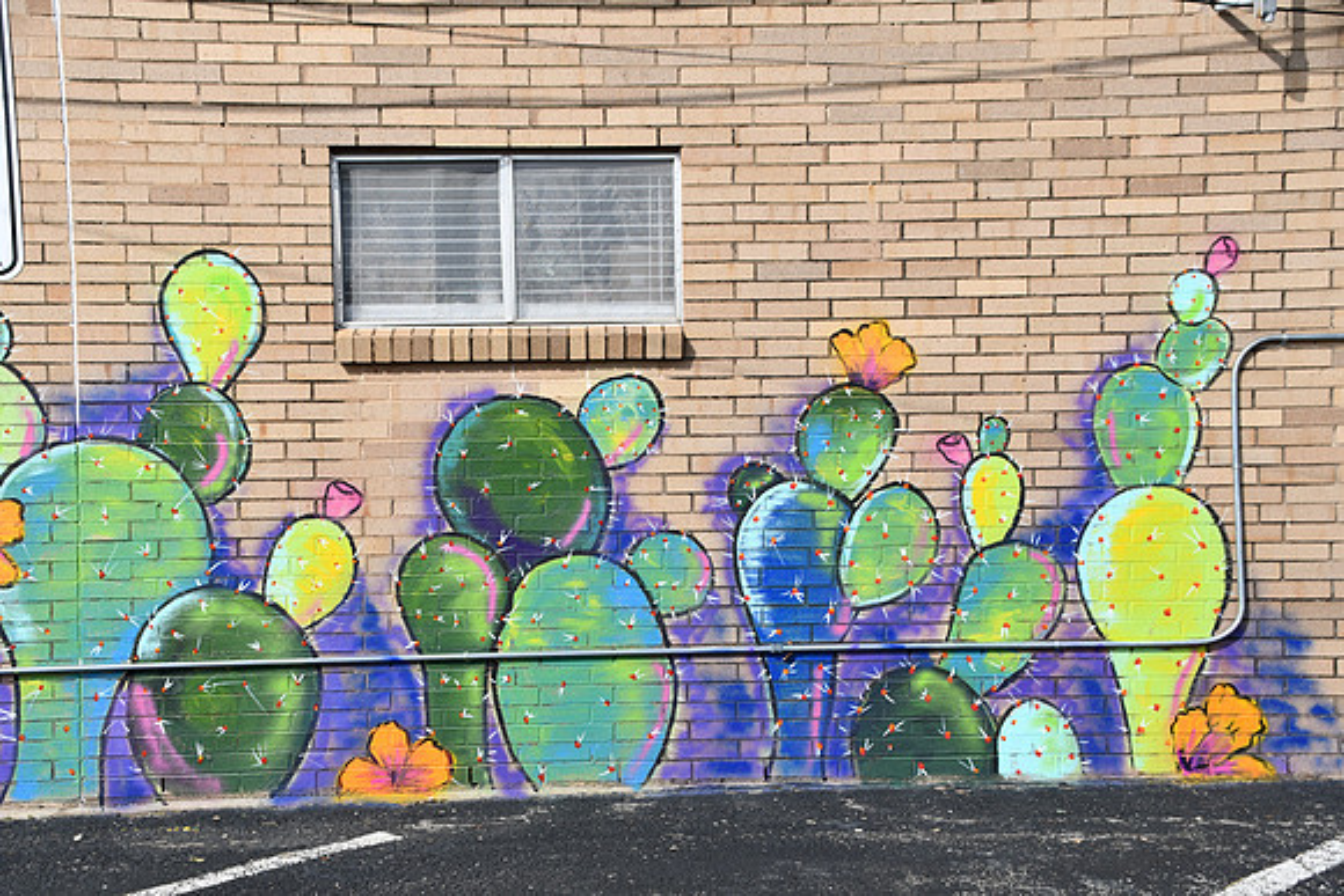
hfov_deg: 33.4
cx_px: 672
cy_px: 448
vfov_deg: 22.6
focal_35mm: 60
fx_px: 2240
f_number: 9
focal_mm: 40
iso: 100
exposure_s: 1/320
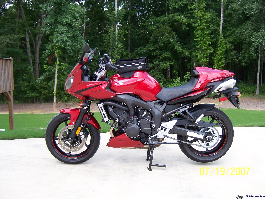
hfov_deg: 51.4
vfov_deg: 39.7
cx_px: 132
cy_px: 100
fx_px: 276
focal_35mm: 36
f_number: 2.8
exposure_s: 1/200
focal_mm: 6.2
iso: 80
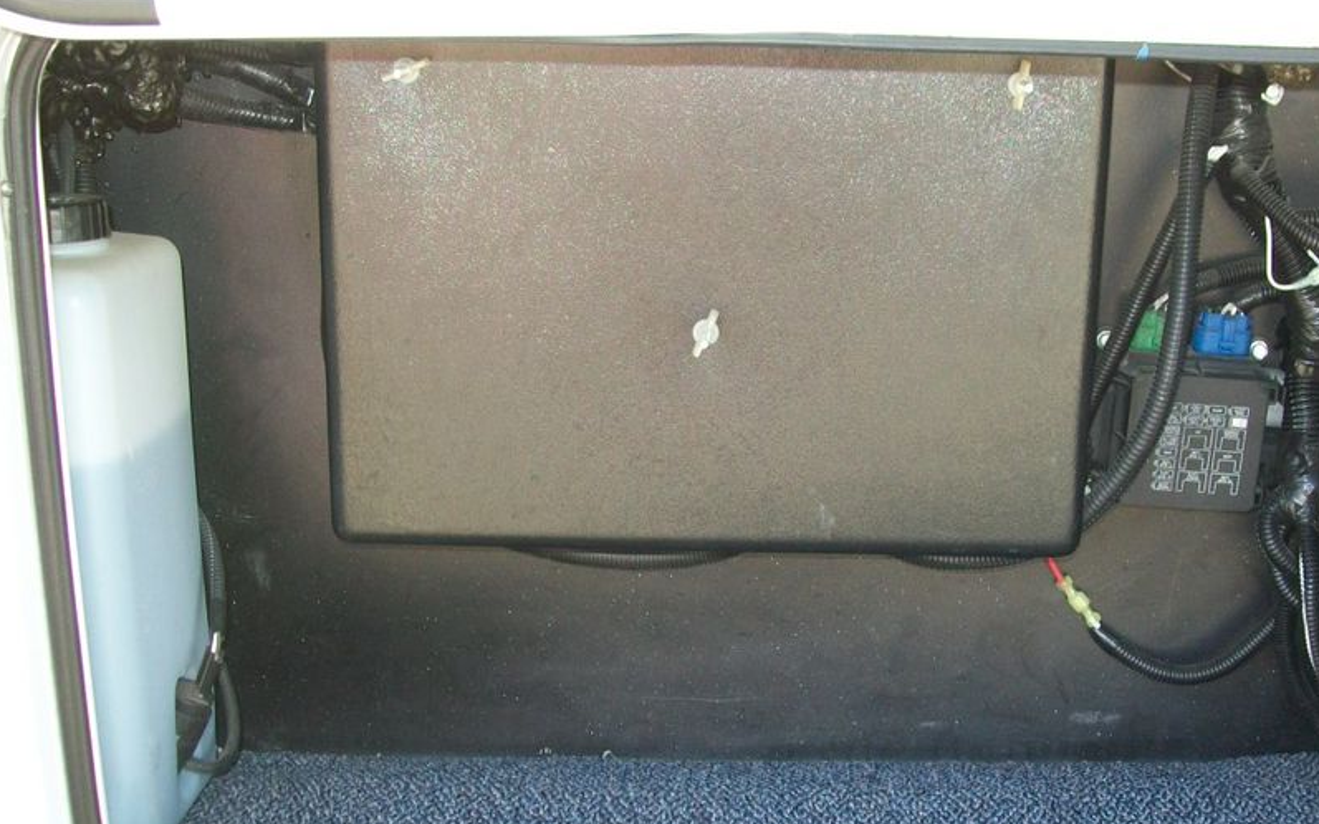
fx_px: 1761
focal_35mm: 49
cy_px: 472
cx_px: 784
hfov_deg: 40.9
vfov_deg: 26.3
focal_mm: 6
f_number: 2.7
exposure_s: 1/80
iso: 64
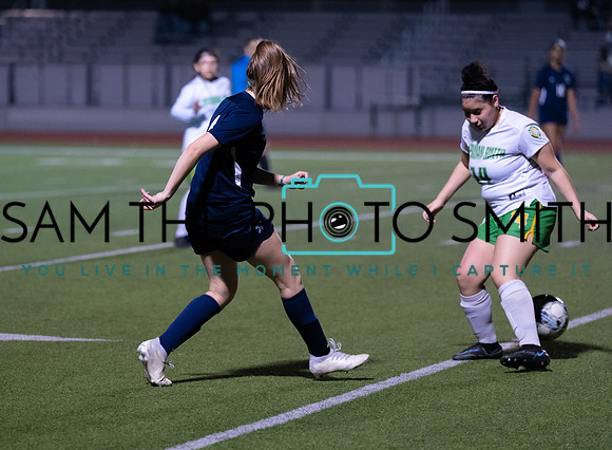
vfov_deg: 7.6
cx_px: 229
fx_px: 3391
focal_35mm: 193
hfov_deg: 10.3
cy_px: 195
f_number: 2.8
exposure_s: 1/1000
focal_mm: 147
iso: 4000
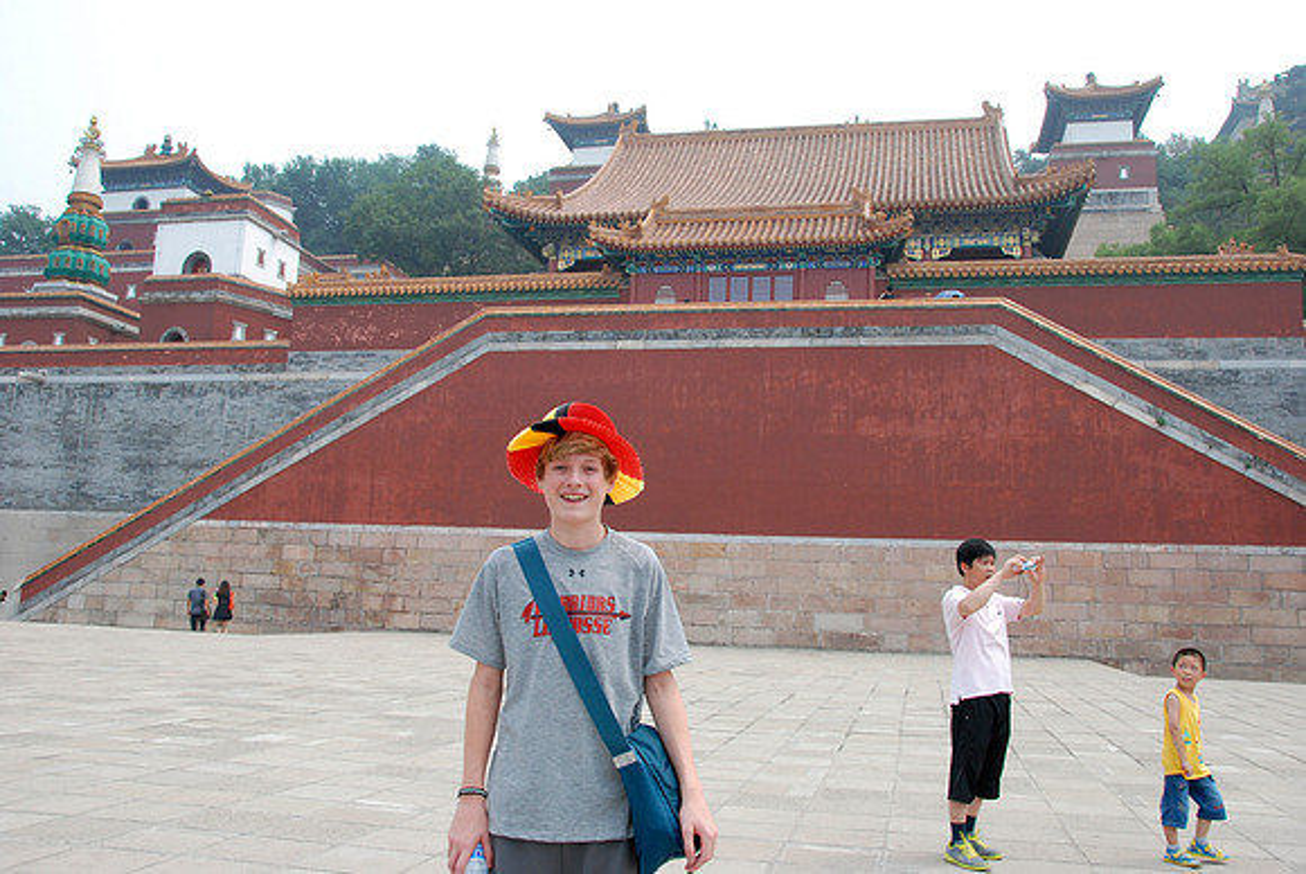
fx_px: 1089
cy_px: 437
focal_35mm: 30
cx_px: 653
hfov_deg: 61.9
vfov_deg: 43.7
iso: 250
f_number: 8
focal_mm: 20
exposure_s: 1/250
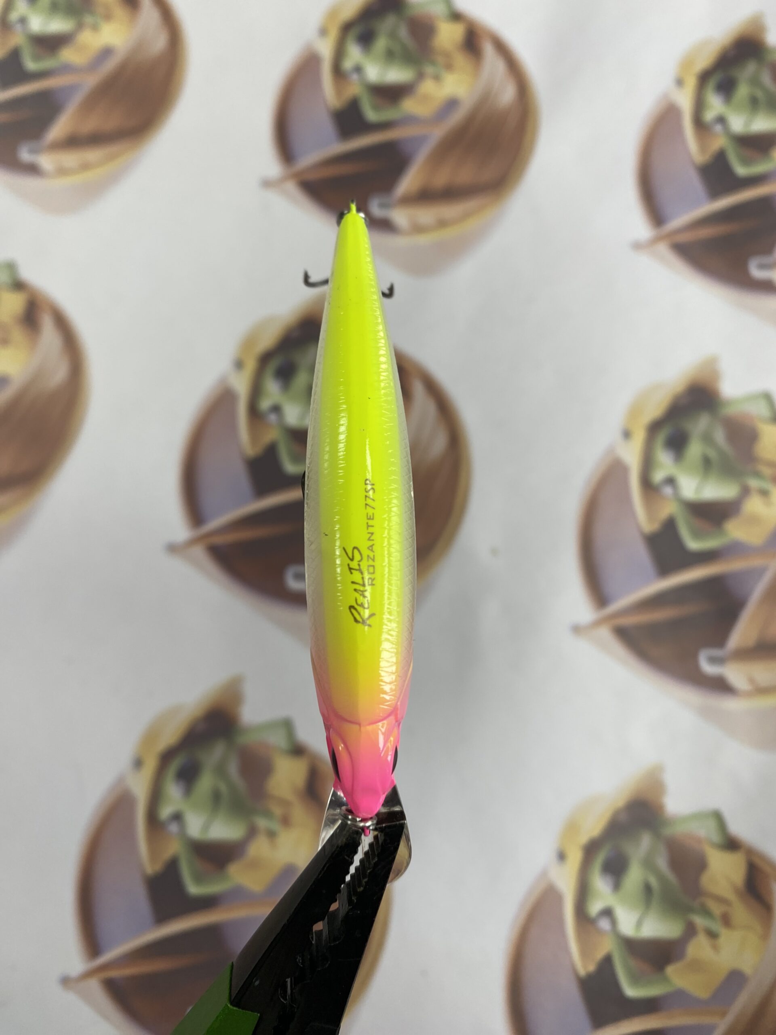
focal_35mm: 25
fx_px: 747
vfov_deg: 69.4
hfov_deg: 54.9
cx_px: 388
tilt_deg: -78.4
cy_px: 518
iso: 64
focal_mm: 4.25
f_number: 1.8
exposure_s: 1/120
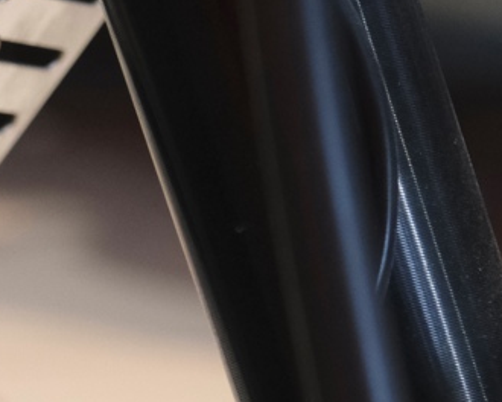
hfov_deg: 6.4
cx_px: -656
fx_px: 4323
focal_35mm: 291
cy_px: 136
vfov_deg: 5.3
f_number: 4
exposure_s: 1/100
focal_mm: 42.9
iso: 1600
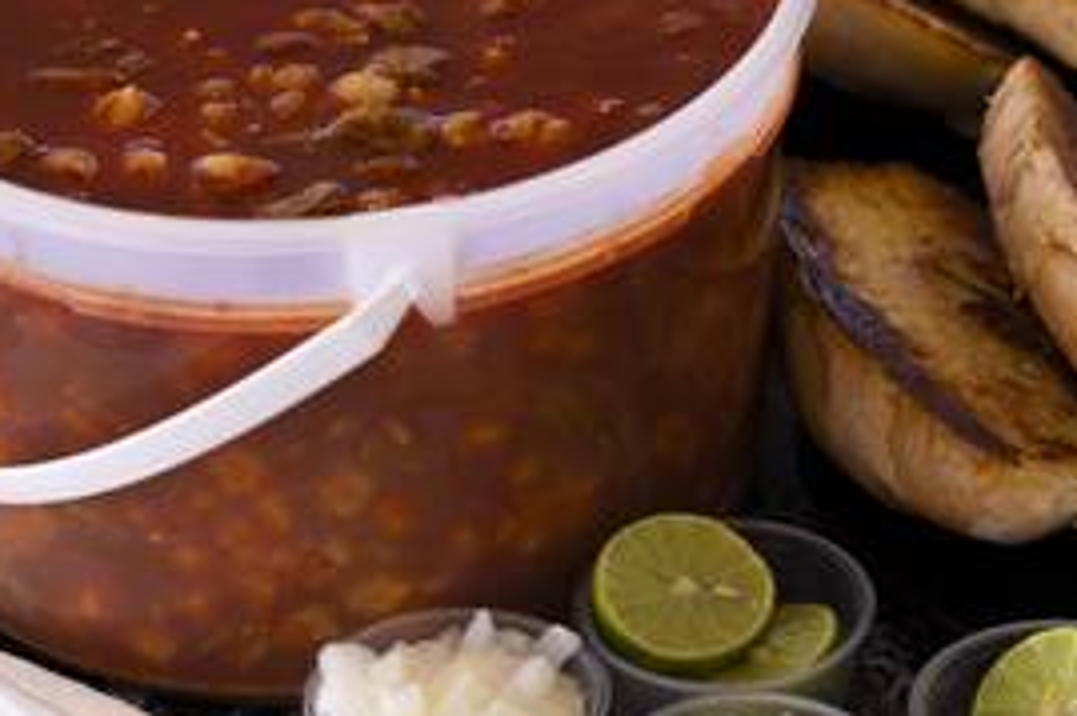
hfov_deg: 9.3
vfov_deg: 6.2
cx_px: 1017
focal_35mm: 221
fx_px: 6607
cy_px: 460
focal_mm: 90
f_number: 4
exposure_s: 1/60
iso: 100
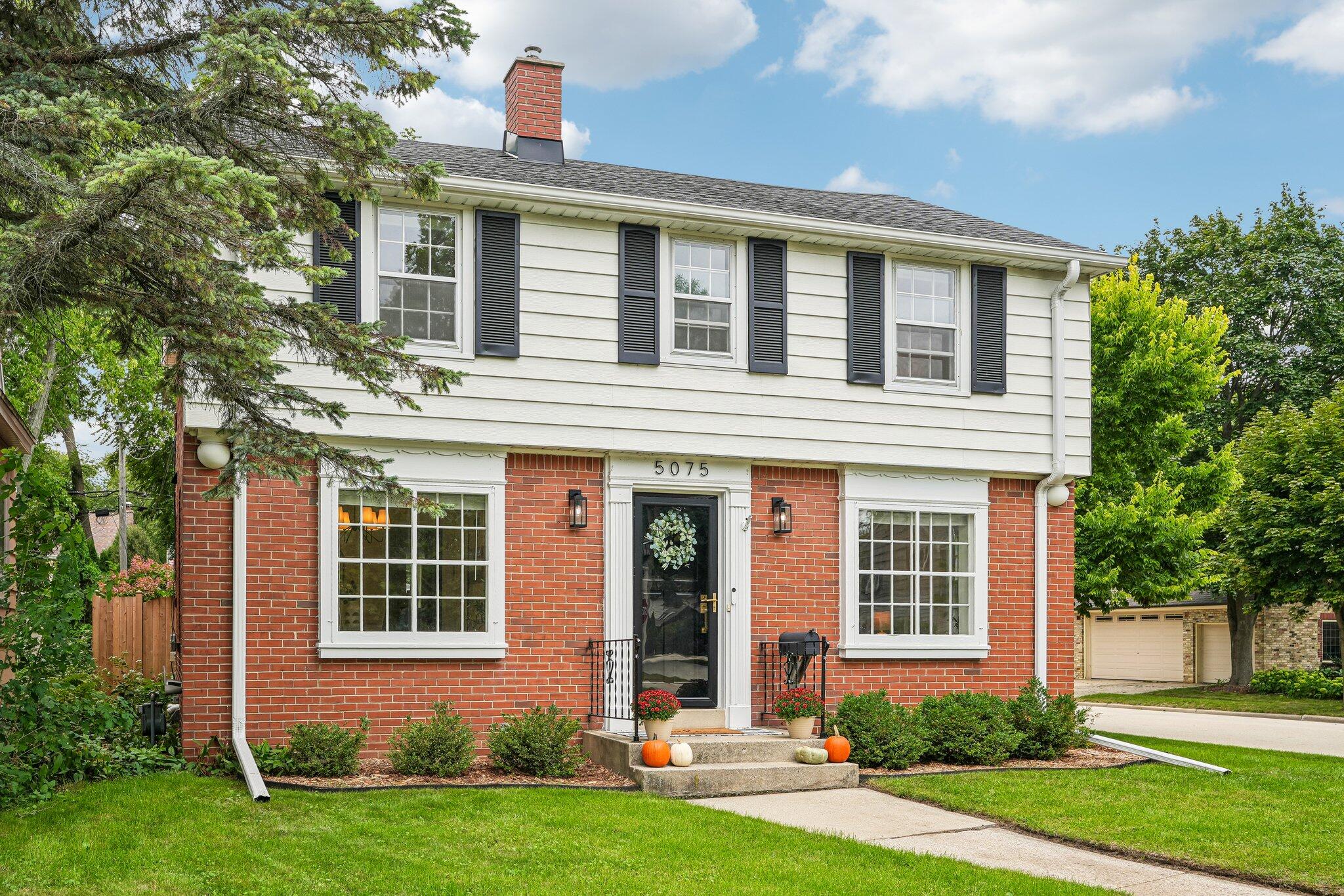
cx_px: 672
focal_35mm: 30
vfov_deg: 43.6
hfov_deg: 61.9
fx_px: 1120
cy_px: 448
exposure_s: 1/125
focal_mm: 30
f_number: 6.3
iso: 100
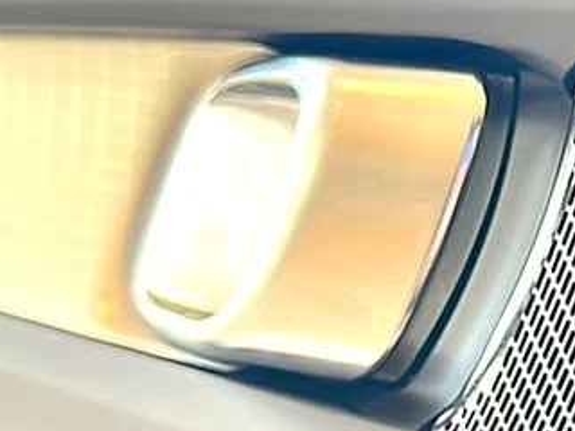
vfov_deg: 17.7
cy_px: 328
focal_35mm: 83
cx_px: 627
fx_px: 1379
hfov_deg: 22.3
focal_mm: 6.86
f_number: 1.78
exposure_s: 1/120
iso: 200
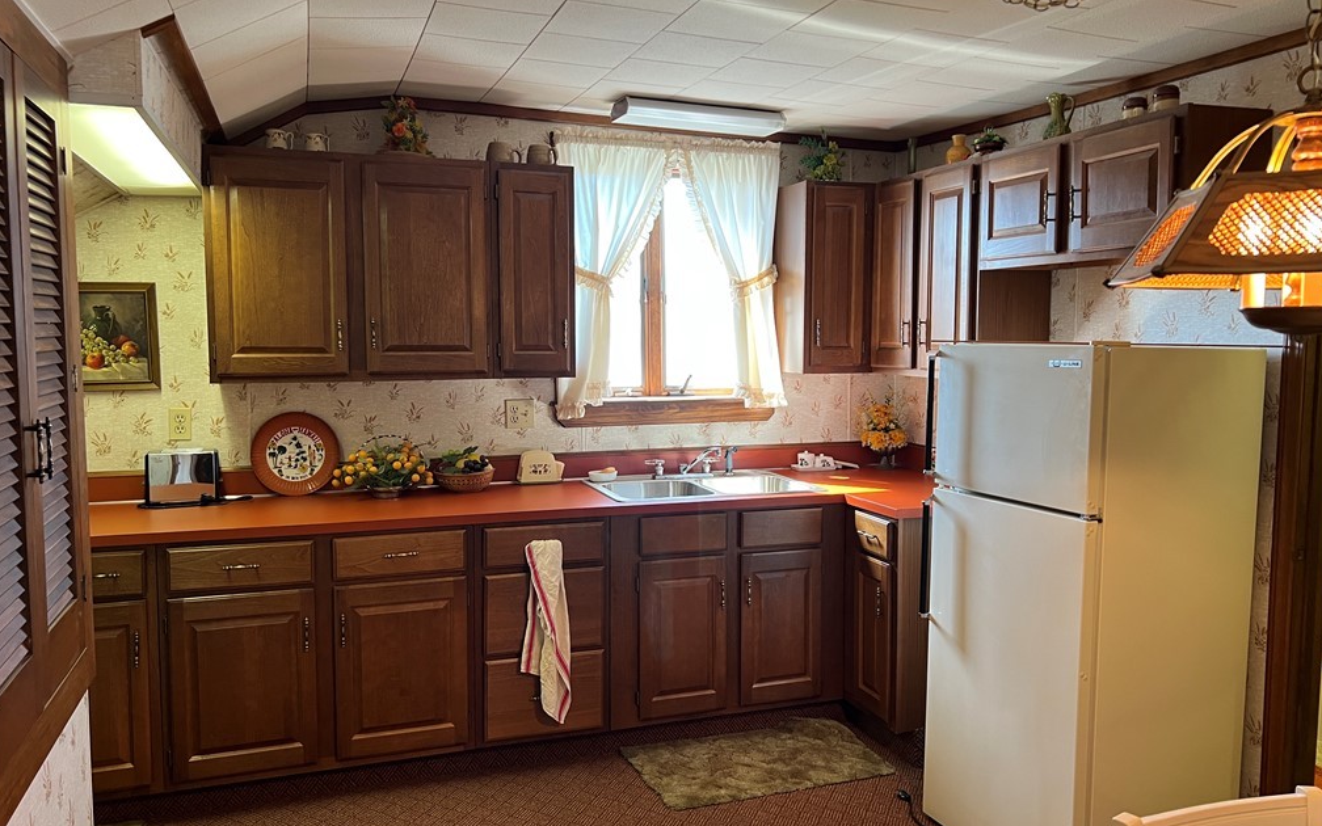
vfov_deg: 44.5
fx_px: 1009
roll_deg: +0.7
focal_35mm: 28
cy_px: 417
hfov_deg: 66.5
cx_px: 664
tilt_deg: -5.5
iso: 100
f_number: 1.5
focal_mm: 5.7
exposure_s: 1/60
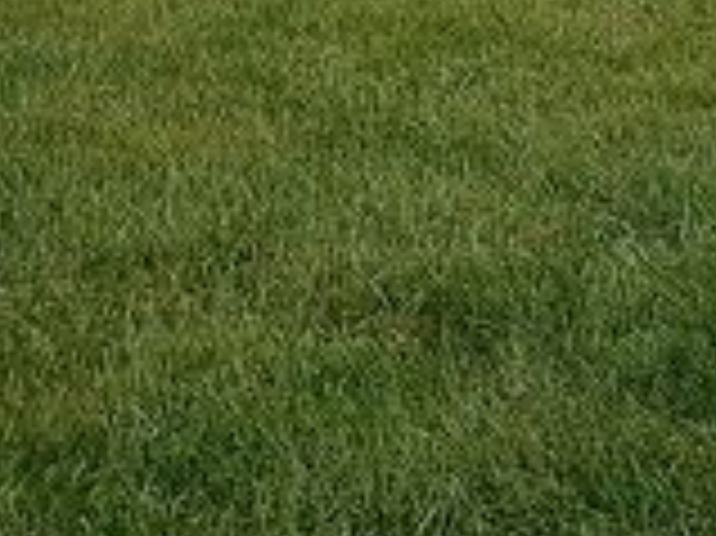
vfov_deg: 9.4
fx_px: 3018
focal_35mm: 146
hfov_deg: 12.8
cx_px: 1108
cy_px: -568
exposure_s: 1/1225
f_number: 1.8
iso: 102
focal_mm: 4.27
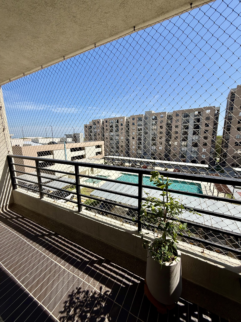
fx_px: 130
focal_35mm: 14
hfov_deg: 85.7
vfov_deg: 102.1
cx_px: 120
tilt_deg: -10.9
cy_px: 161
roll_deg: +0.9
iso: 50
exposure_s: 1/2717
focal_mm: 2.22
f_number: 2.2
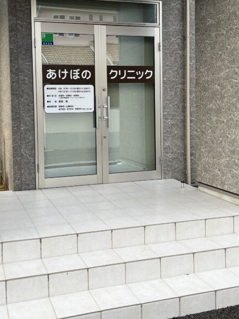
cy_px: 120
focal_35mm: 45
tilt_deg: -2.4
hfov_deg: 32.1
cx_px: 101
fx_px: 414
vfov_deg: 41.8
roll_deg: +1.5
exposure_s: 1/598
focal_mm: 5.1
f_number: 1.6
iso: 50
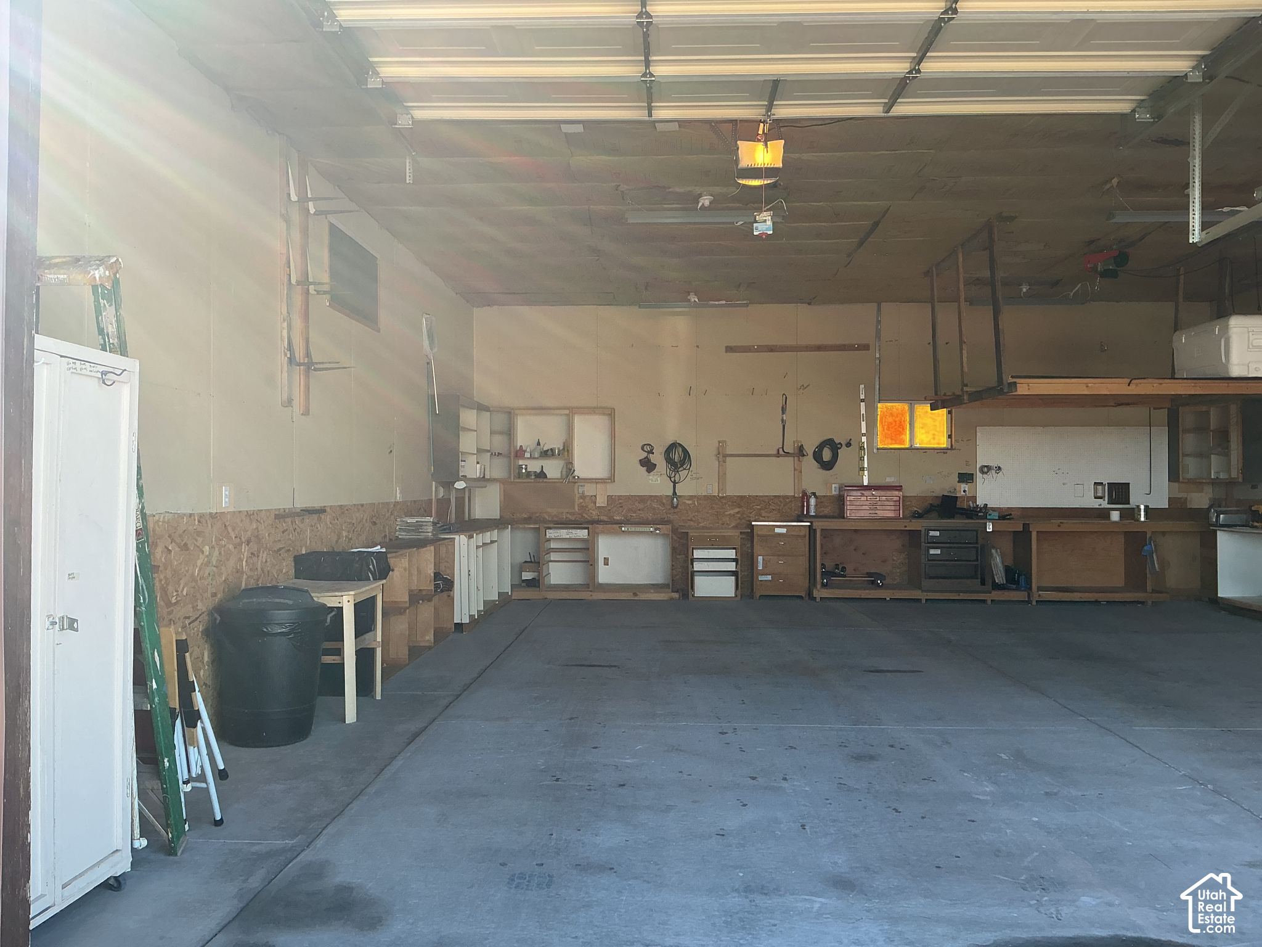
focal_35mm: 29
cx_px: 631
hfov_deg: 61.7
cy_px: 474
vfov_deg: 48.2
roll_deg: -0.5
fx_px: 1057
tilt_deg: -1.0
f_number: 1.8
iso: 20
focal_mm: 3
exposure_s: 1/123
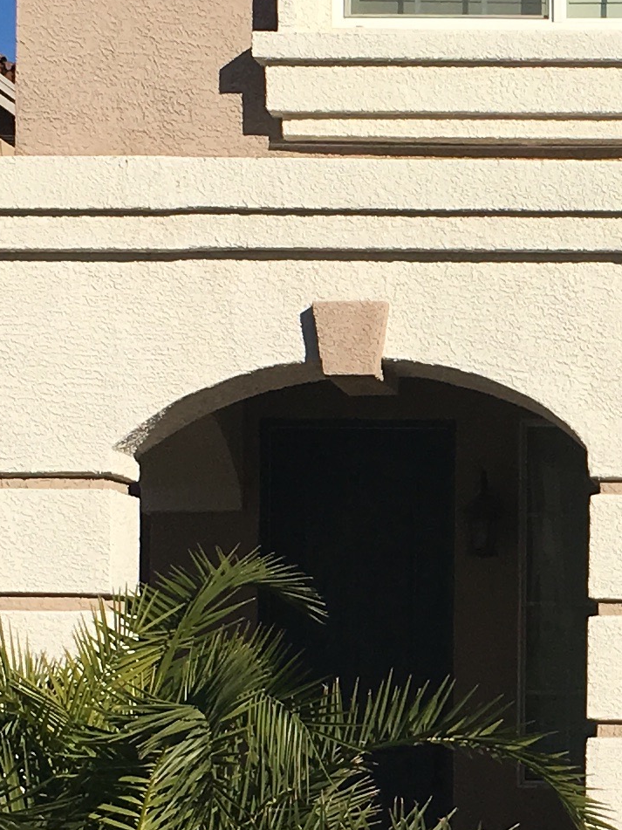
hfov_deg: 11.7
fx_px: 2948
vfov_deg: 16.0
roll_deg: +1.8
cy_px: 601
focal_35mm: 123
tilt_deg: +0.8
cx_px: 814
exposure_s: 1/3497
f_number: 2.2
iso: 25
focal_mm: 4.15
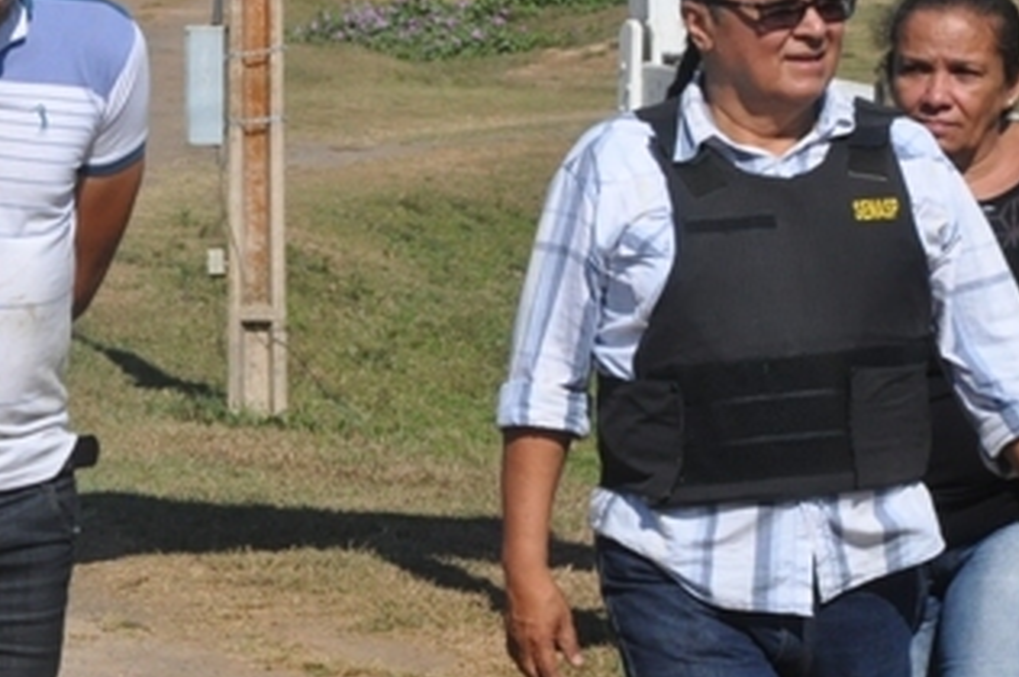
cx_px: 10
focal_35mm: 258
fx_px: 7295
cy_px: 182
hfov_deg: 8.0
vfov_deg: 5.3
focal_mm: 85
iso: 1250
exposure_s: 1/1000
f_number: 16
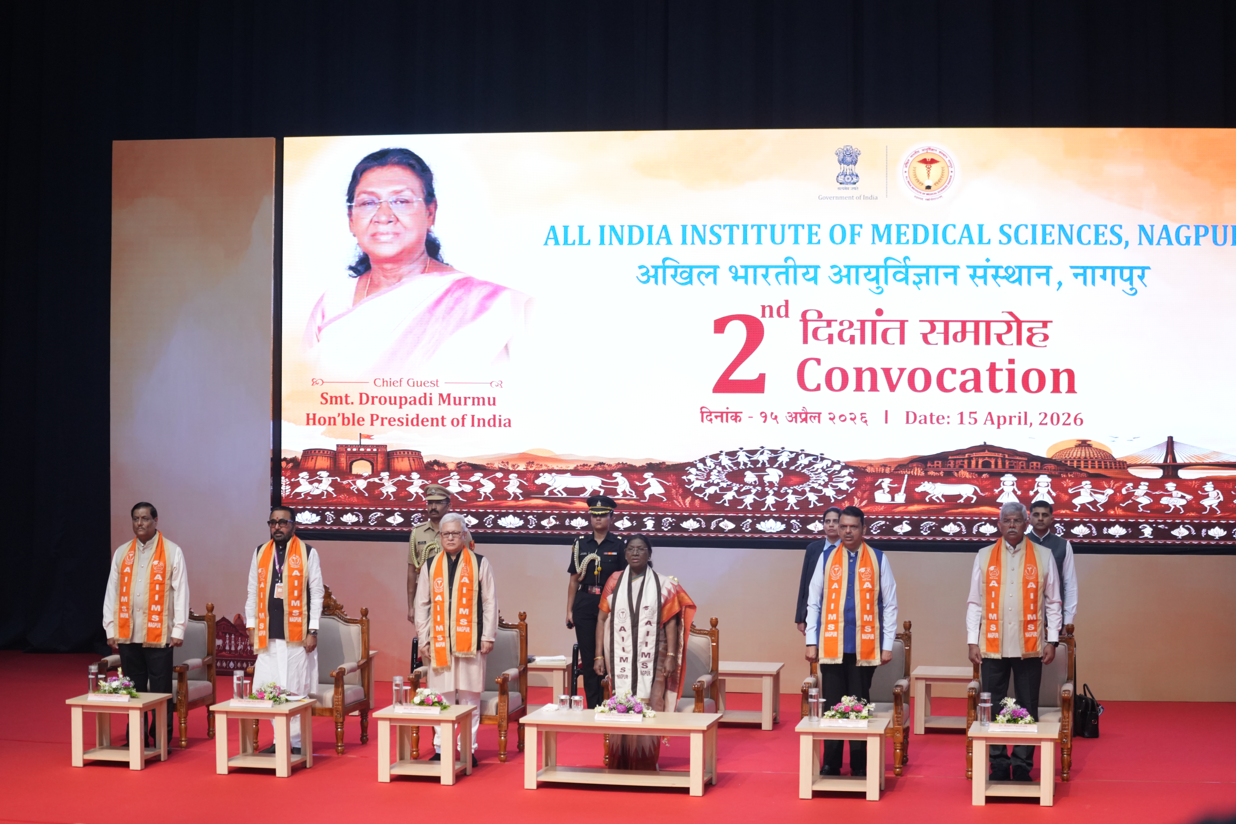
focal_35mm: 70
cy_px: 412
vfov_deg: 19.5
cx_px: 618
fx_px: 2403
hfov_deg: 28.8
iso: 2500
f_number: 3.2
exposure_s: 1/160
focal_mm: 70
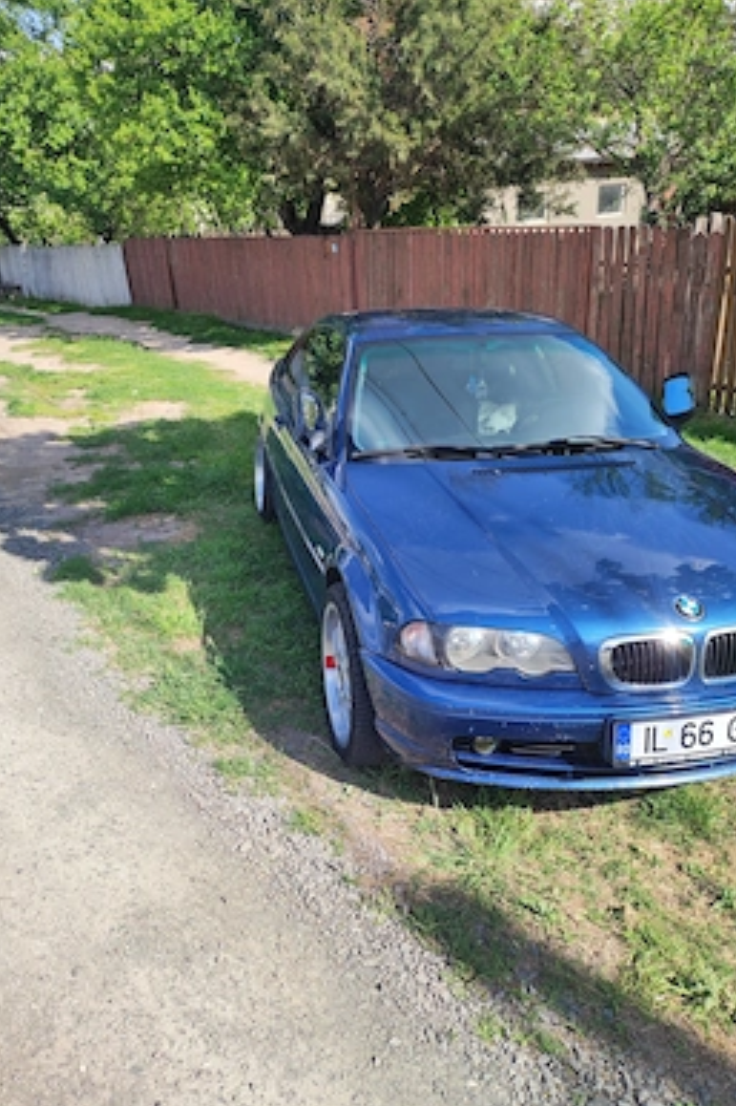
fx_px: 829
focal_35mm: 27
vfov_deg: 67.4
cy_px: 566
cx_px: 326
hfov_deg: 47.8
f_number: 1.79
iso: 50
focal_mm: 4.7
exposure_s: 1/446
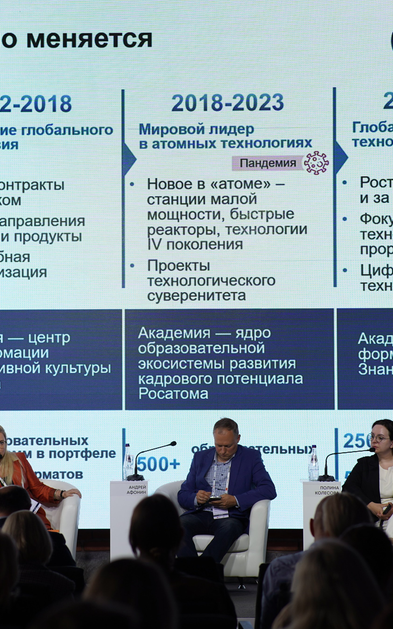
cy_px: 311
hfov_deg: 9.9
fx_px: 2262
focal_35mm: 132
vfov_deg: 15.8
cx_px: 142
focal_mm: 85
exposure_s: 1/125
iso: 100
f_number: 2.8
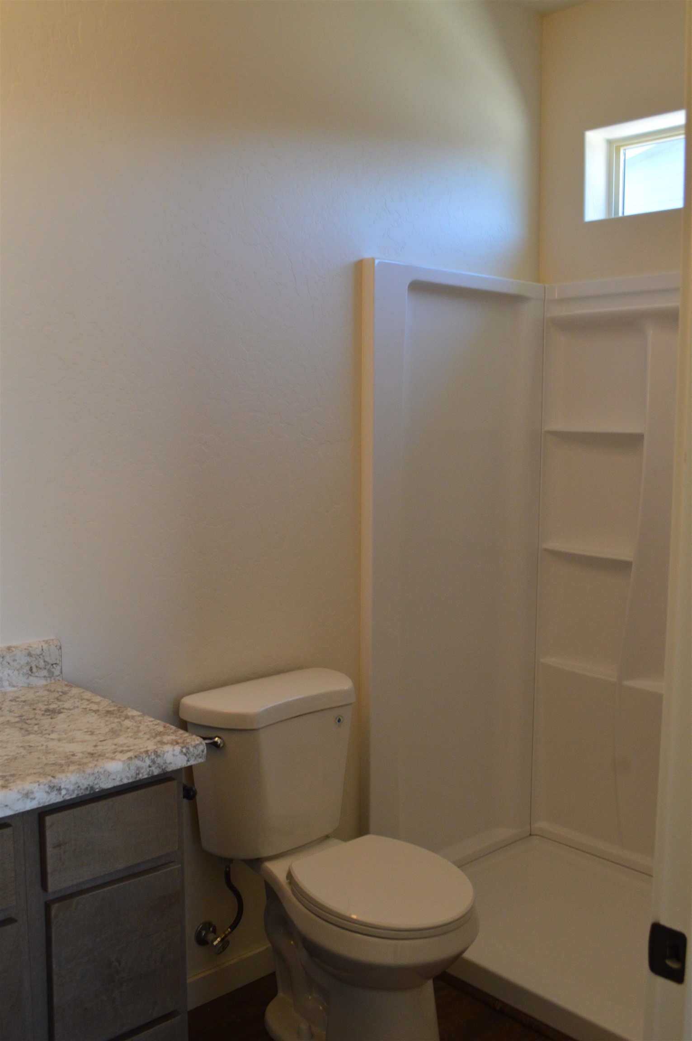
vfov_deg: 57.3
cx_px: 346
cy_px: 520
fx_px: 954
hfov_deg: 39.9
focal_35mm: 33
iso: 800
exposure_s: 1/60
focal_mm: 22
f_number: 7.1
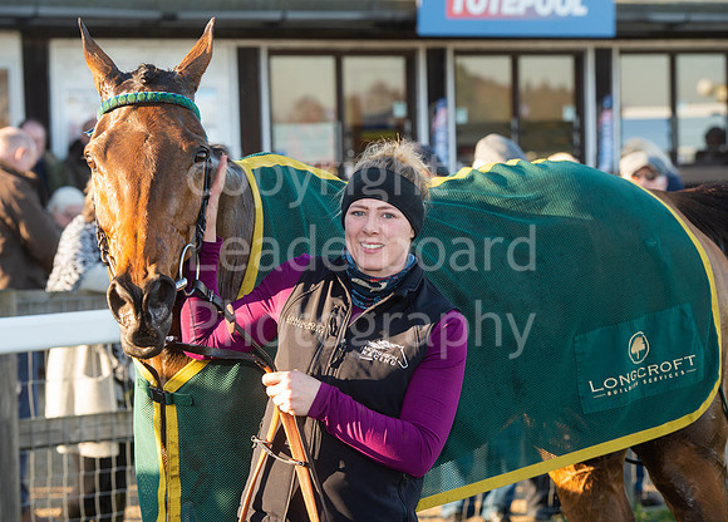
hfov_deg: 15.6
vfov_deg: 11.2
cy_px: 274
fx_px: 2658
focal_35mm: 128
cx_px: 368
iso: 500
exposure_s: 1/250
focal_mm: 116
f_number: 6.3
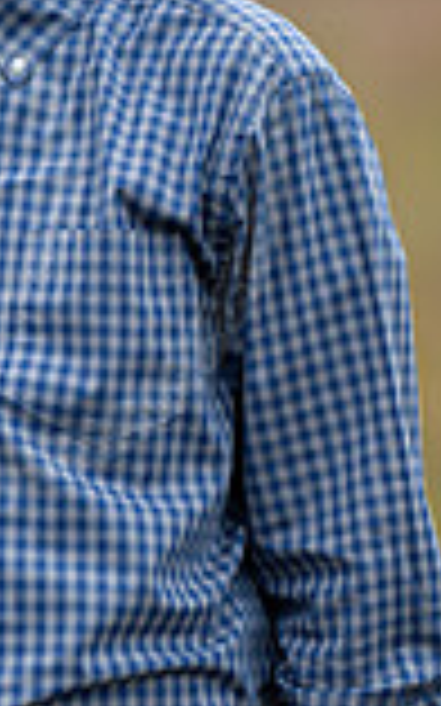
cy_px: 301
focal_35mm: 248
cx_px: -22
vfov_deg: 8.5
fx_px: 4773
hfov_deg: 5.3
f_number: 1.2
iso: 500
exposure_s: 1/400
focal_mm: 85
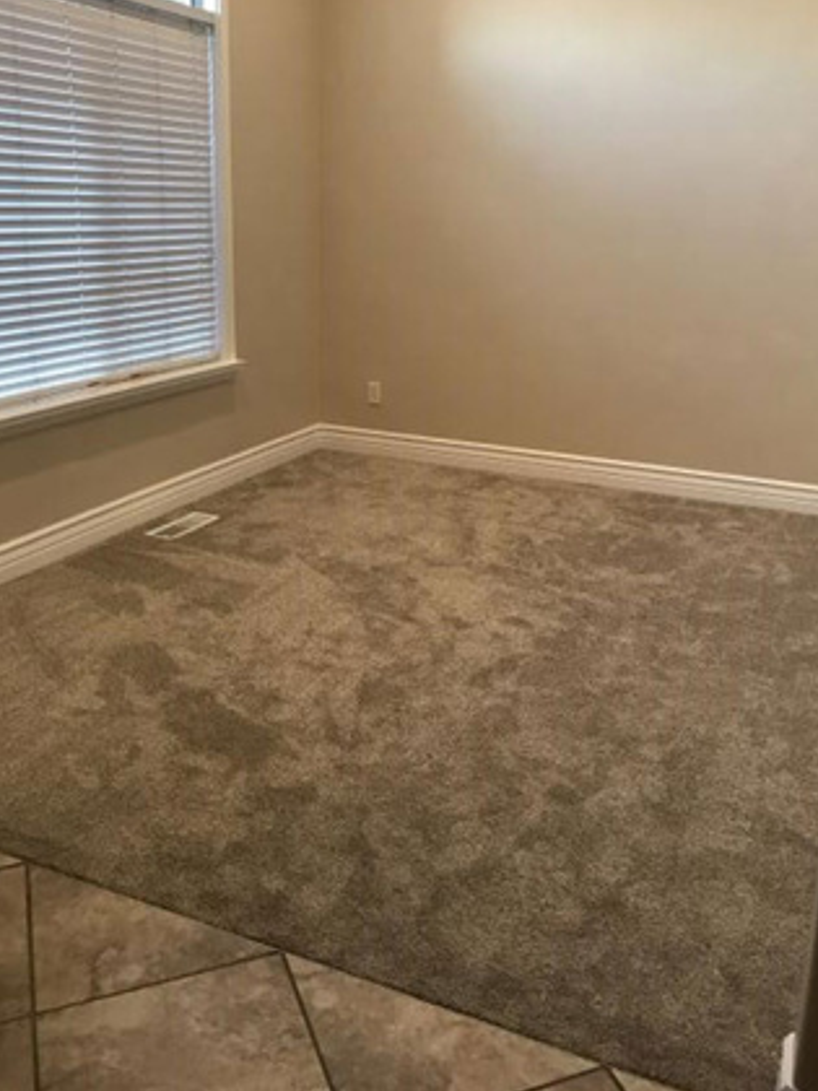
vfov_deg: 56.6
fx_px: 1008
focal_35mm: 32
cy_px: 475
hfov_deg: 44.2
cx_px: 426
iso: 64
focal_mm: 3.99
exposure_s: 1/15
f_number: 1.8
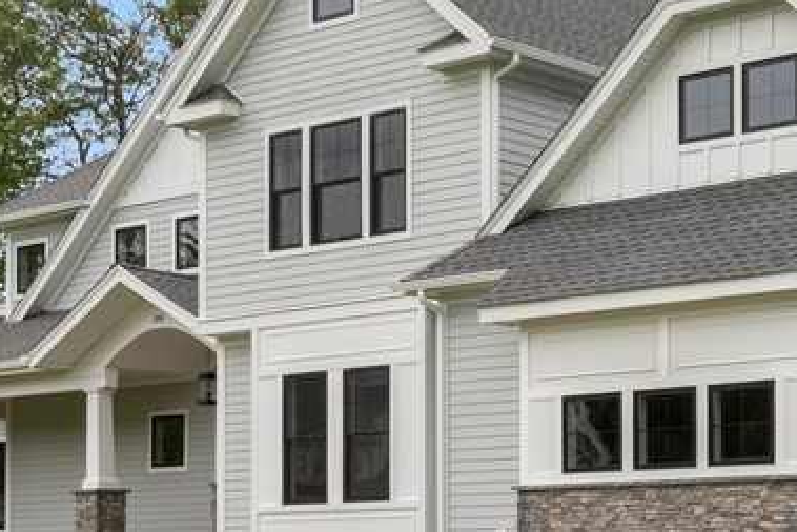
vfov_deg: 15.9
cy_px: 288
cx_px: 627
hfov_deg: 23.3
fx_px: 1905
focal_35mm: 86
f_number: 14
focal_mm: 20
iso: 400
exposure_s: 1/250
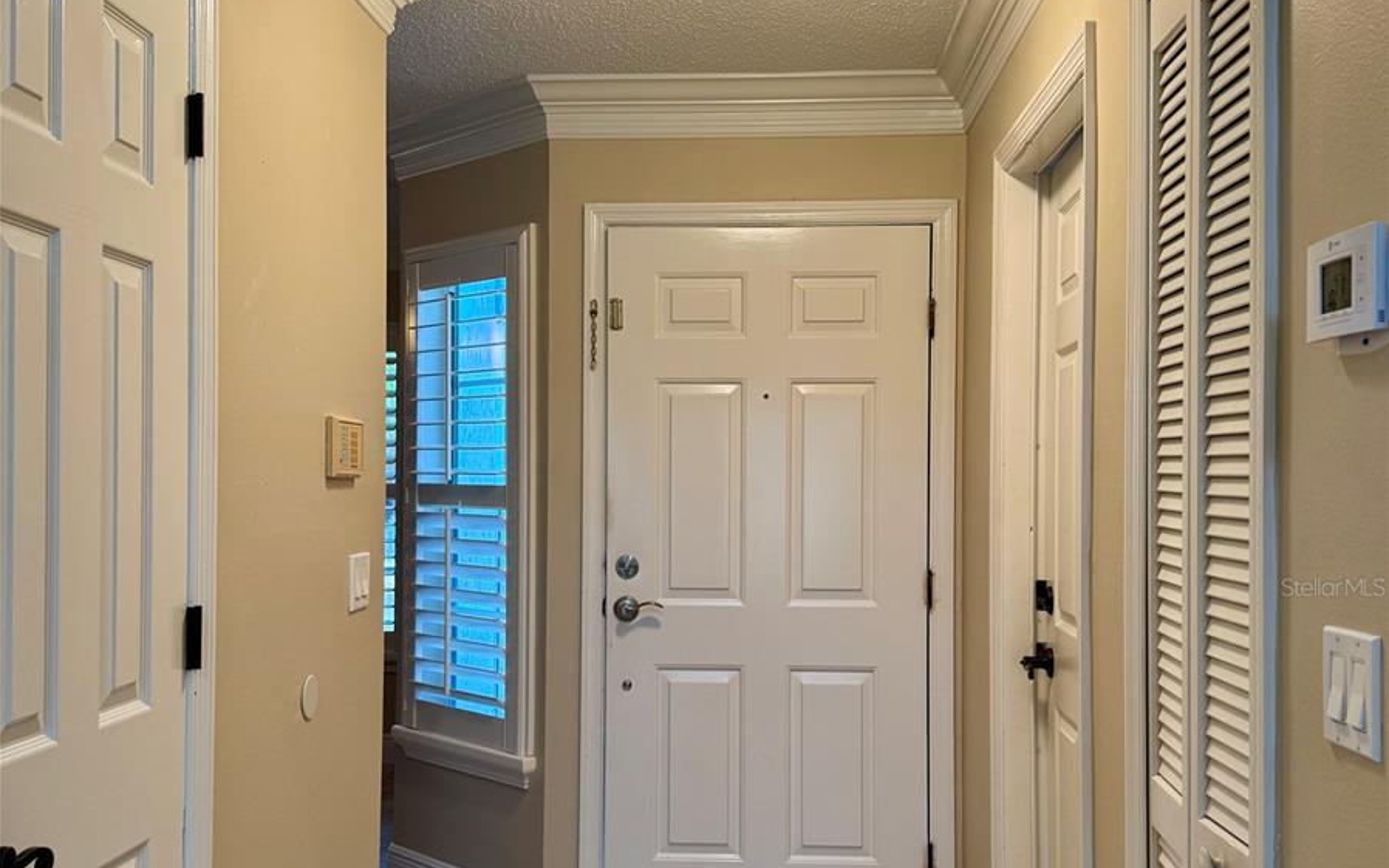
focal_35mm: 34
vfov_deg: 36.8
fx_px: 1287
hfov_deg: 56.7
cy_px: 586
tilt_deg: -2.1
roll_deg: +0.3
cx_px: 694
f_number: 1.78
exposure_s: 1/60
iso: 125
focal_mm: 6.76
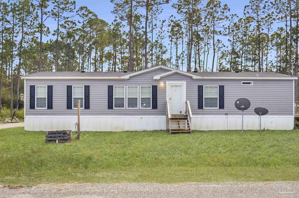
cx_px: 150
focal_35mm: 39
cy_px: 99
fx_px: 323
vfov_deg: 34.1
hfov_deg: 49.6
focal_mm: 26
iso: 100
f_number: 5.6
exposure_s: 1/160
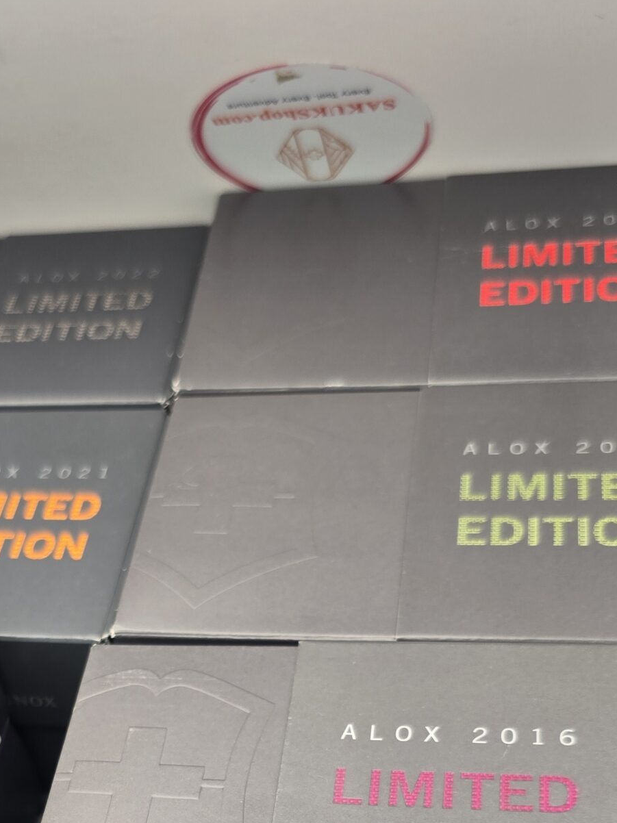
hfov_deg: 29.2
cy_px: 774
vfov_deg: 36.0
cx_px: 158
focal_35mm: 49
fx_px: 1165
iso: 50
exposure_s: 1/86
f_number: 1.7
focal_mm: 6.3
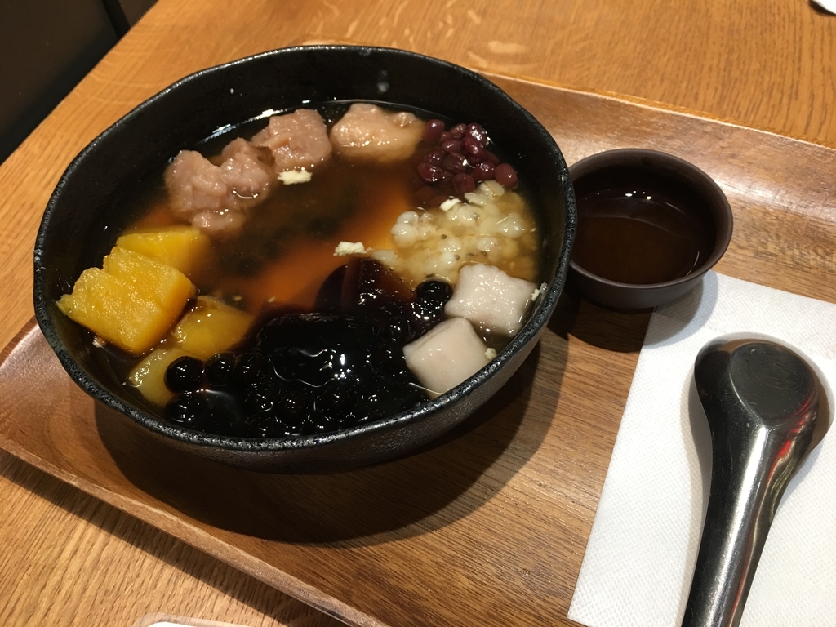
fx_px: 700
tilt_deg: -51.3
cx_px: 418
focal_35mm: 29
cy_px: 314
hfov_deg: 61.7
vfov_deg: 48.2
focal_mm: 4.15
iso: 40
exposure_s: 1/15
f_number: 2.2
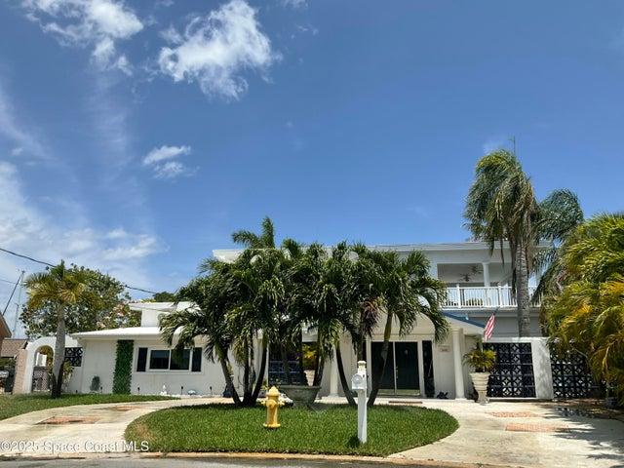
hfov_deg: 61.7
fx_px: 523
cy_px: 234
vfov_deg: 48.2
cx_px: 312
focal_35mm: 29
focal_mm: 3
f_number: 1.8
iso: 25
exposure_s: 1/2667
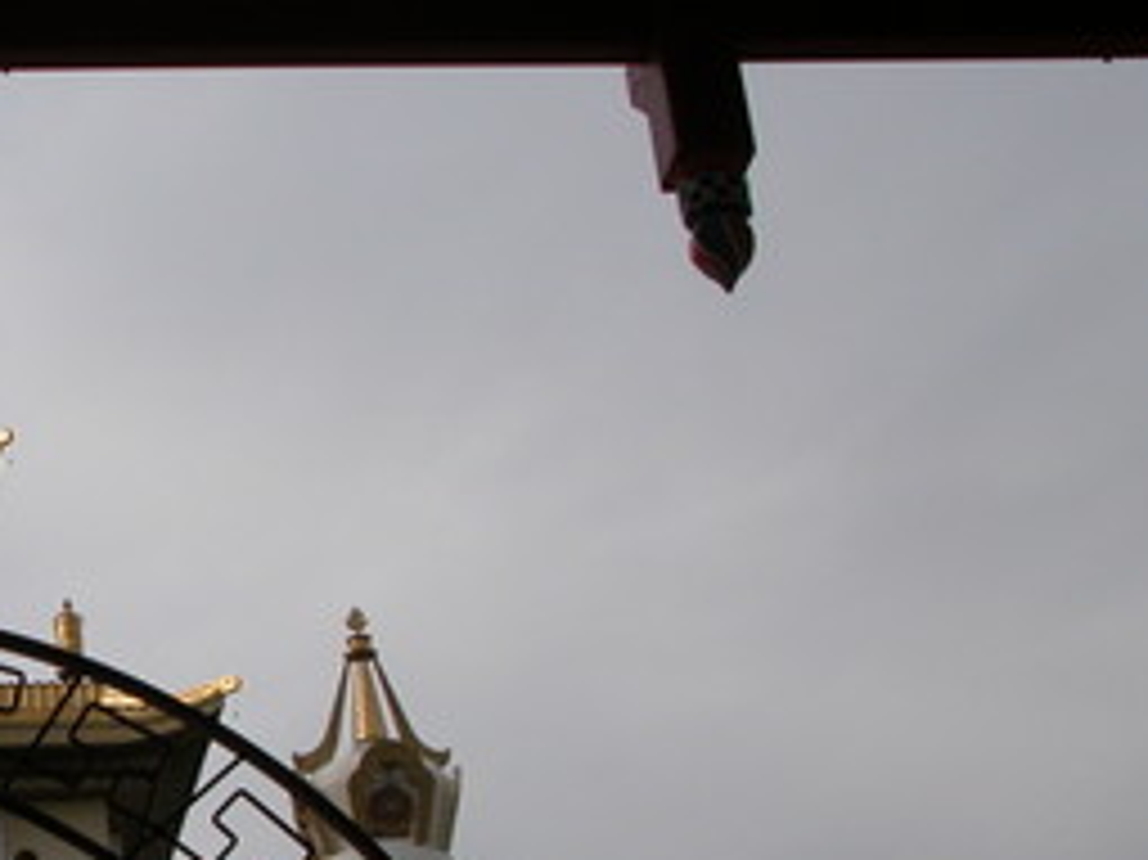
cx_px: -225
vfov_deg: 16.7
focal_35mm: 88
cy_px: 603
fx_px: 2917
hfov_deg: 20.8
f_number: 7.1
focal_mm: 8.9
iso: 100
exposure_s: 1/405
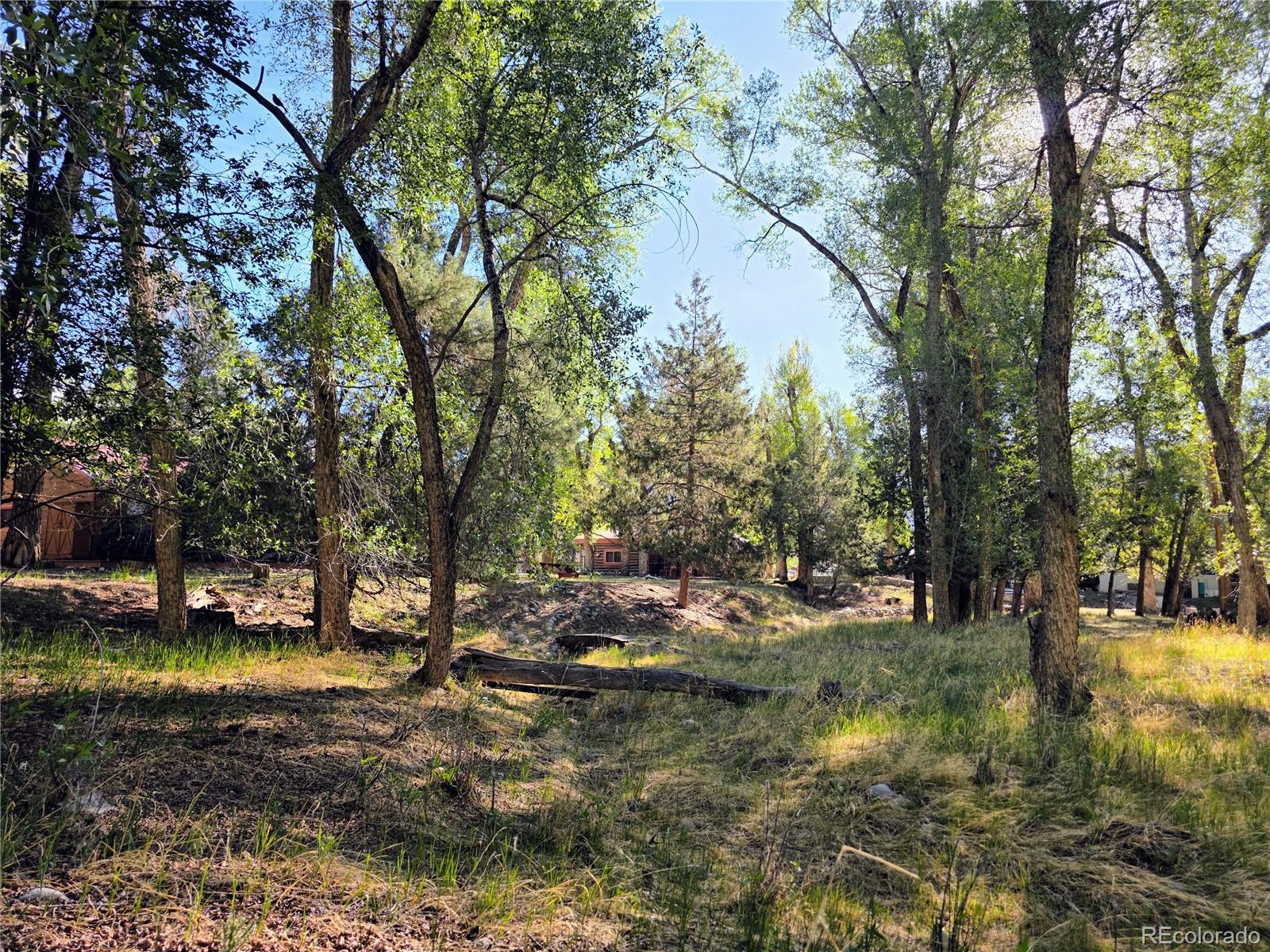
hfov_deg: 73.9
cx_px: 635
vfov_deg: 58.9
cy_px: 476
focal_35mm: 23
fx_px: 844
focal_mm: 6.3
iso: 80
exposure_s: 1/2723
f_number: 1.7
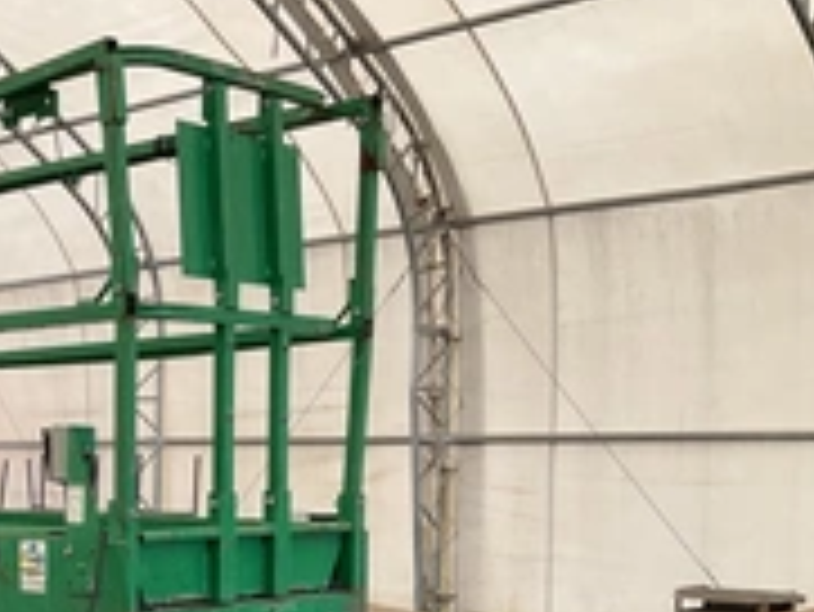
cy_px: 585
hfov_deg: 28.6
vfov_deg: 22.2
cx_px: 27
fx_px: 1506
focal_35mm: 64
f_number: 1.8
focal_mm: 3
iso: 20
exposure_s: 1/163
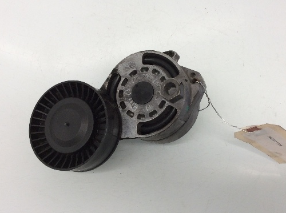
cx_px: 147
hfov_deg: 45.8
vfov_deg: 35.0
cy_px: 118
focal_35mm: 41
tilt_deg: -65.8
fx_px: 338
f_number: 2.4
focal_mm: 3.3
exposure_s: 1/60
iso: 50
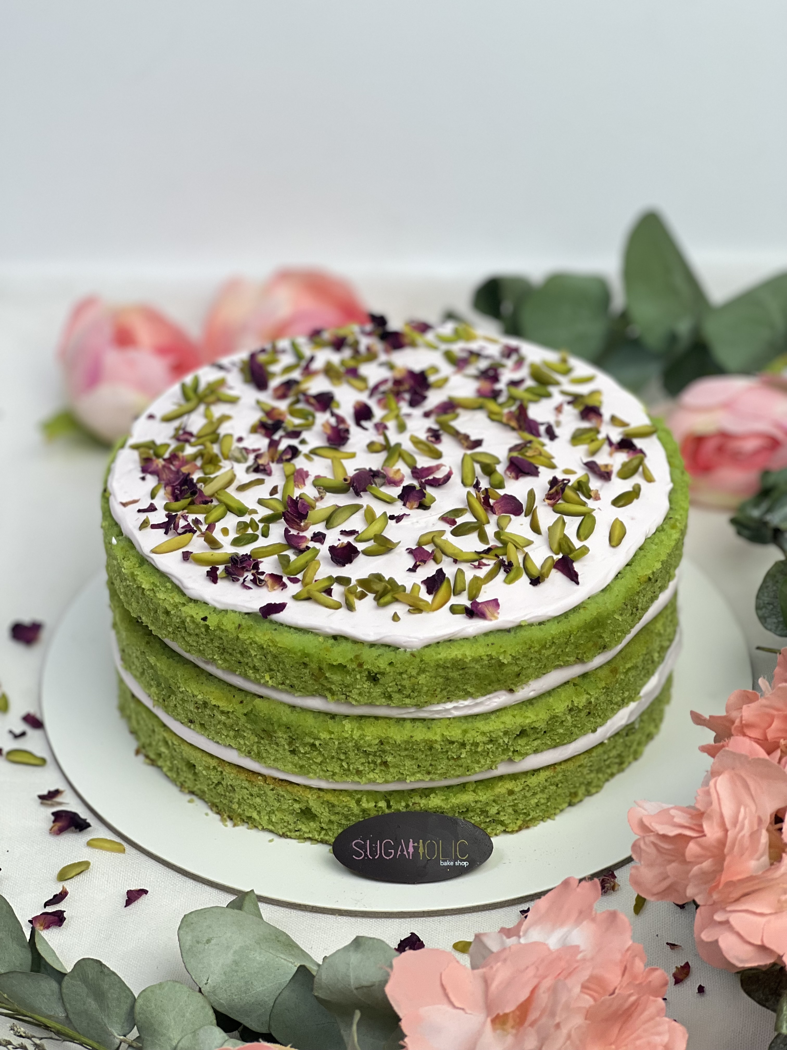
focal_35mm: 77
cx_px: 394
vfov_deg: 25.3
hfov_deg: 19.1
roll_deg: +1.7
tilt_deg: -34.7
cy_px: 525
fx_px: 2334
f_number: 2.8
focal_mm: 9
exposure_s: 1/100
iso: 100
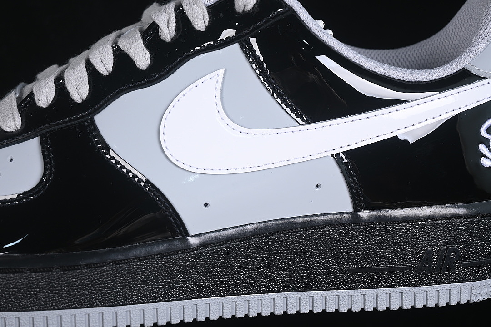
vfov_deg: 18.2
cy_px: 164
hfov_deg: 27.0
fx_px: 1023
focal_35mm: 75
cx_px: 246
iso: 160
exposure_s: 1/60
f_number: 7.1
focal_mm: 50
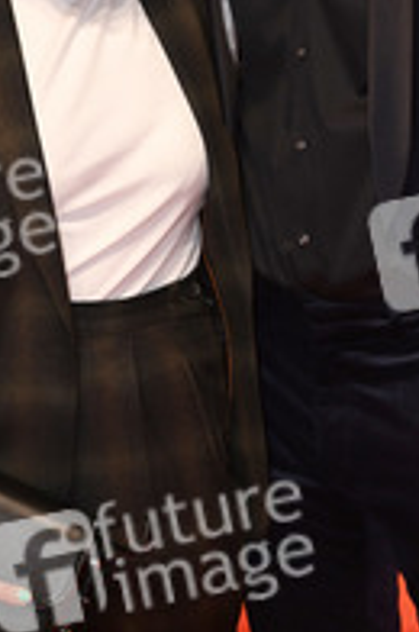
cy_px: 74
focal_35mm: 143
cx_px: 242
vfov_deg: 14.2
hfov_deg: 9.6
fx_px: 2505
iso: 800
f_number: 3.5
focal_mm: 70
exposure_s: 1/400
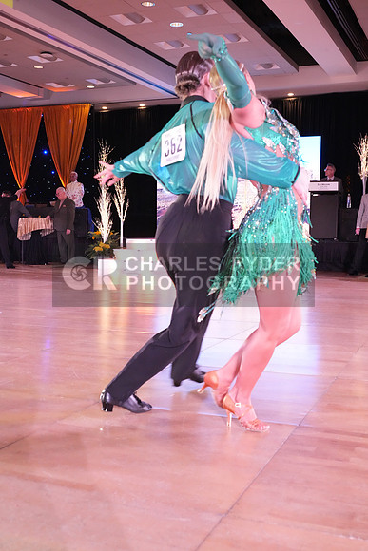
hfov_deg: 33.4
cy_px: 276
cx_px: 184
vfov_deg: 48.4
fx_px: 613
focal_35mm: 40
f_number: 6.3
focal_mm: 40
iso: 8000
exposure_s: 1/250
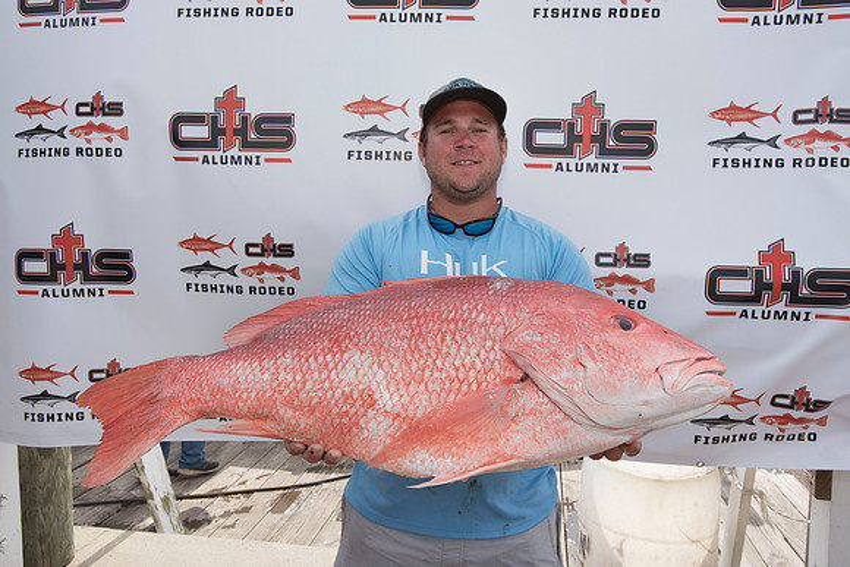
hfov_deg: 65.5
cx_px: 425
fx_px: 661
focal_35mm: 28
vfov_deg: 46.4
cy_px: 284
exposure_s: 1/320
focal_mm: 28
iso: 250
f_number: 9
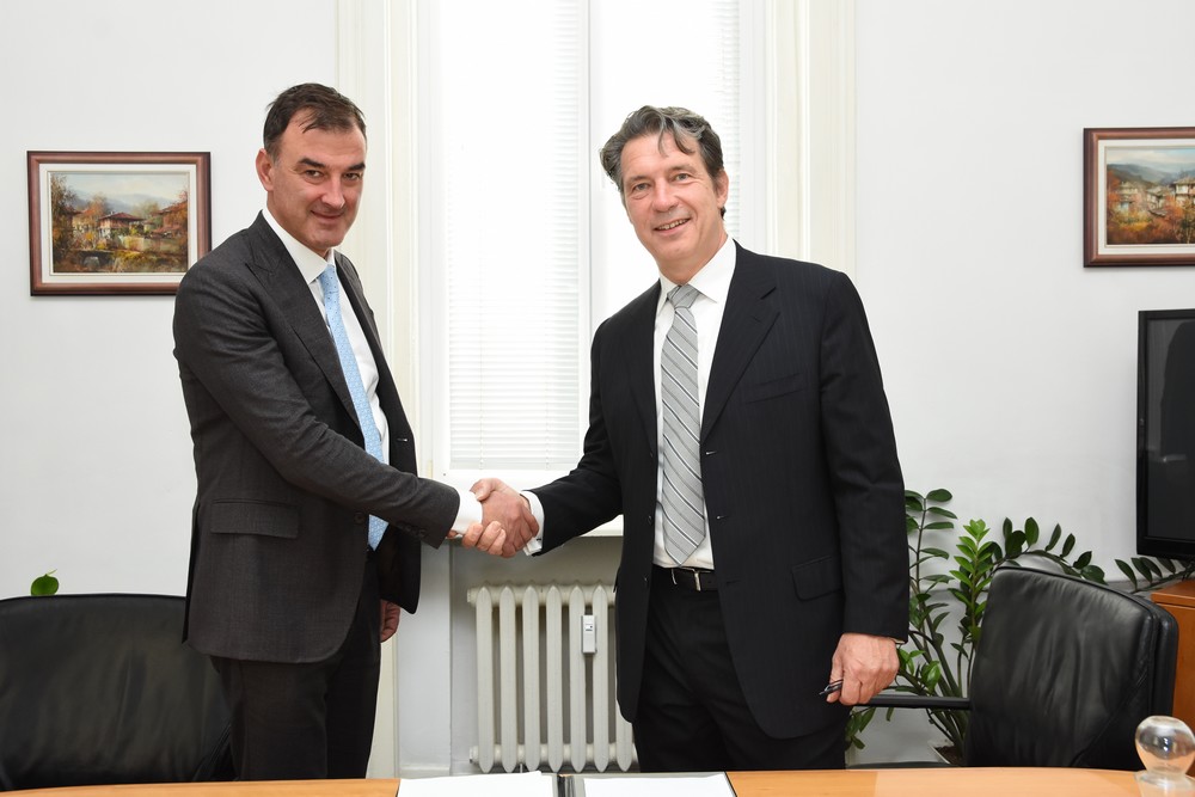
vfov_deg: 34.2
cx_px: 598
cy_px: 398
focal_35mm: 39
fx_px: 1295
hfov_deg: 49.5
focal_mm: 26
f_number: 5.6
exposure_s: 1/160
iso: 800
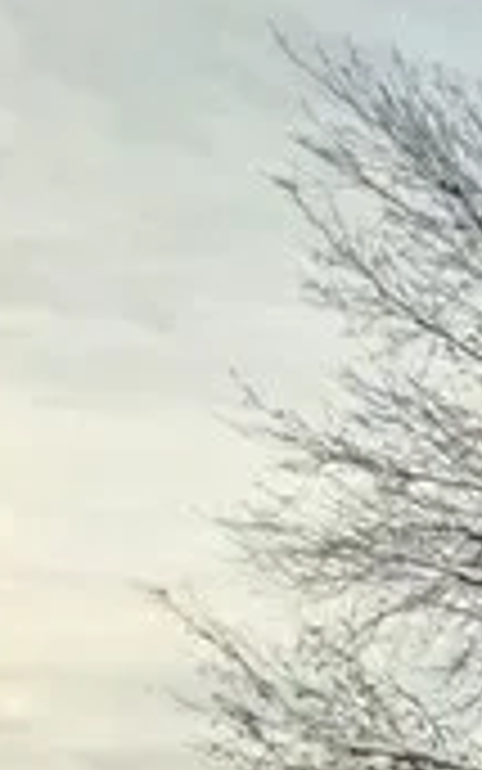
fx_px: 2709
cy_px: 2031
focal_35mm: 129
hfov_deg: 7.1
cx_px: 2050
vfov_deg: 11.9
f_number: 2.2
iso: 50
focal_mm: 1.74
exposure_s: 1/429
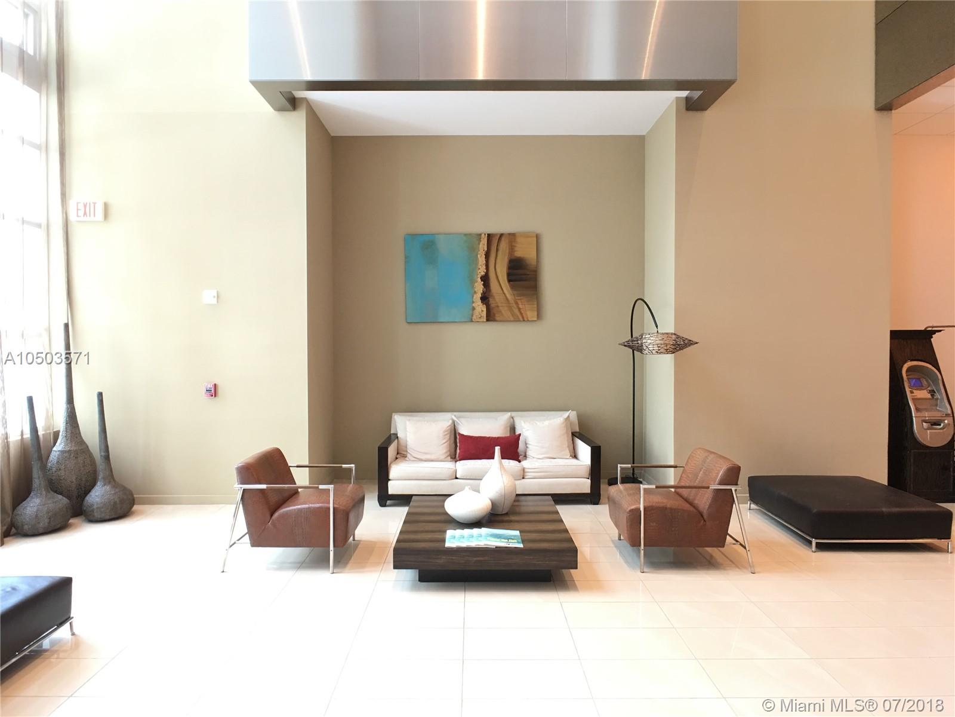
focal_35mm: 29
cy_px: 358
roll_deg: -0.1
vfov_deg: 48.2
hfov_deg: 61.7
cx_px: 478
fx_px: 800
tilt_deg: -1.1
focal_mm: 4.15
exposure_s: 1/15
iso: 50
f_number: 2.2
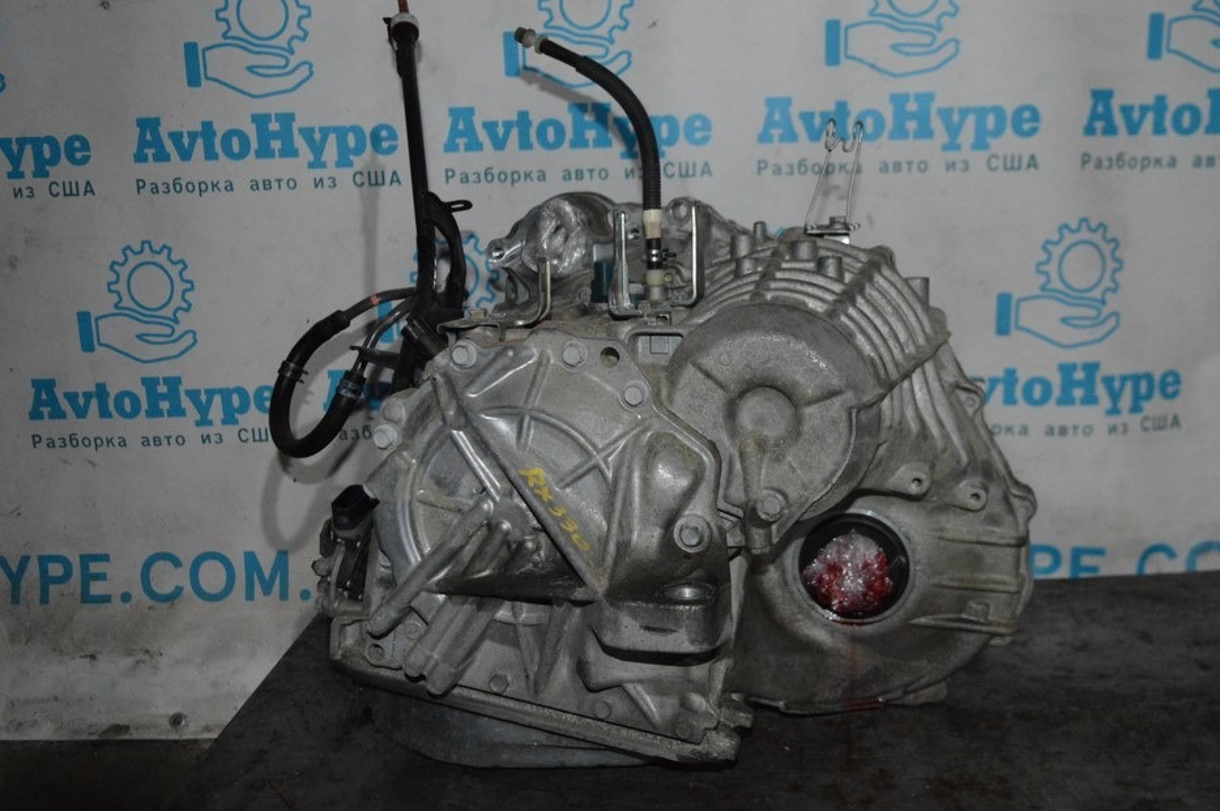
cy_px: 433
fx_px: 1170
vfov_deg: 38.2
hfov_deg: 55.0
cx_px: 661
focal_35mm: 35
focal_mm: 21
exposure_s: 1/60
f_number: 3.8
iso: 3200
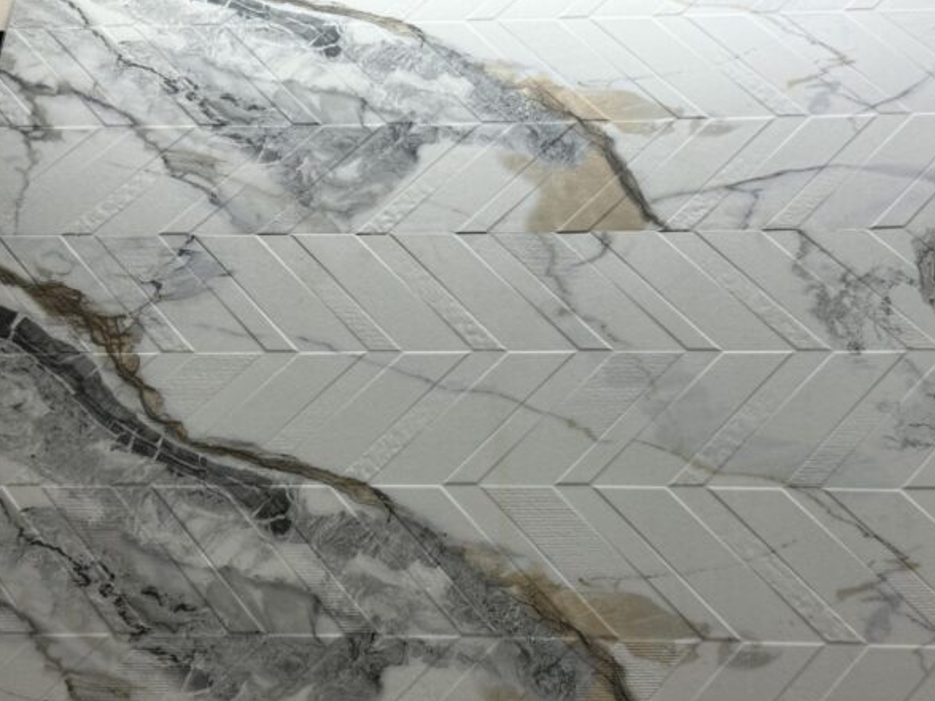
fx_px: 1324
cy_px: 353
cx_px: 468
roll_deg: -1.2
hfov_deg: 38.9
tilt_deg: +18.0
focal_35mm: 49
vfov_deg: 29.7
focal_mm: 6.76
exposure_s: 1/121
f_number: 1.78
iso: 50
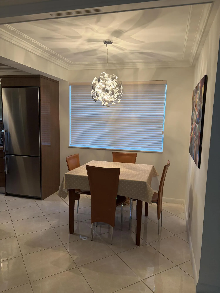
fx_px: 220
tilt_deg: -7.3
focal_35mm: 26
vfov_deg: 67.3
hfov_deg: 53.1
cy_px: 146
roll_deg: -1.8
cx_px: 110
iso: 200
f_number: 1.6
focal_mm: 5.96
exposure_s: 1/120
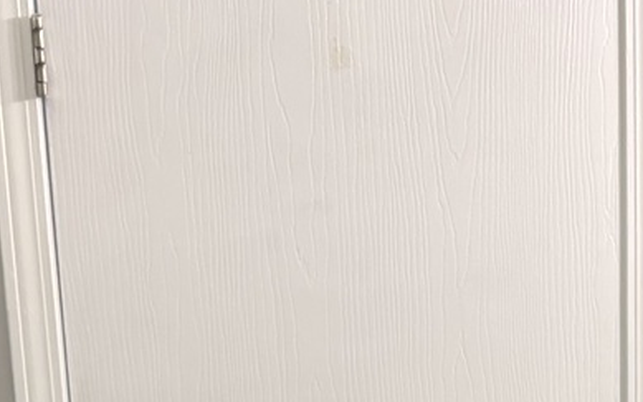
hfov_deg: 20.2
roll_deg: +2.6
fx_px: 1787
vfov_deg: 12.2
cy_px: 609
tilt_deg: -13.9
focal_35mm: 102
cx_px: 483
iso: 125
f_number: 1.6
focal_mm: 5.96
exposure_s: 1/120
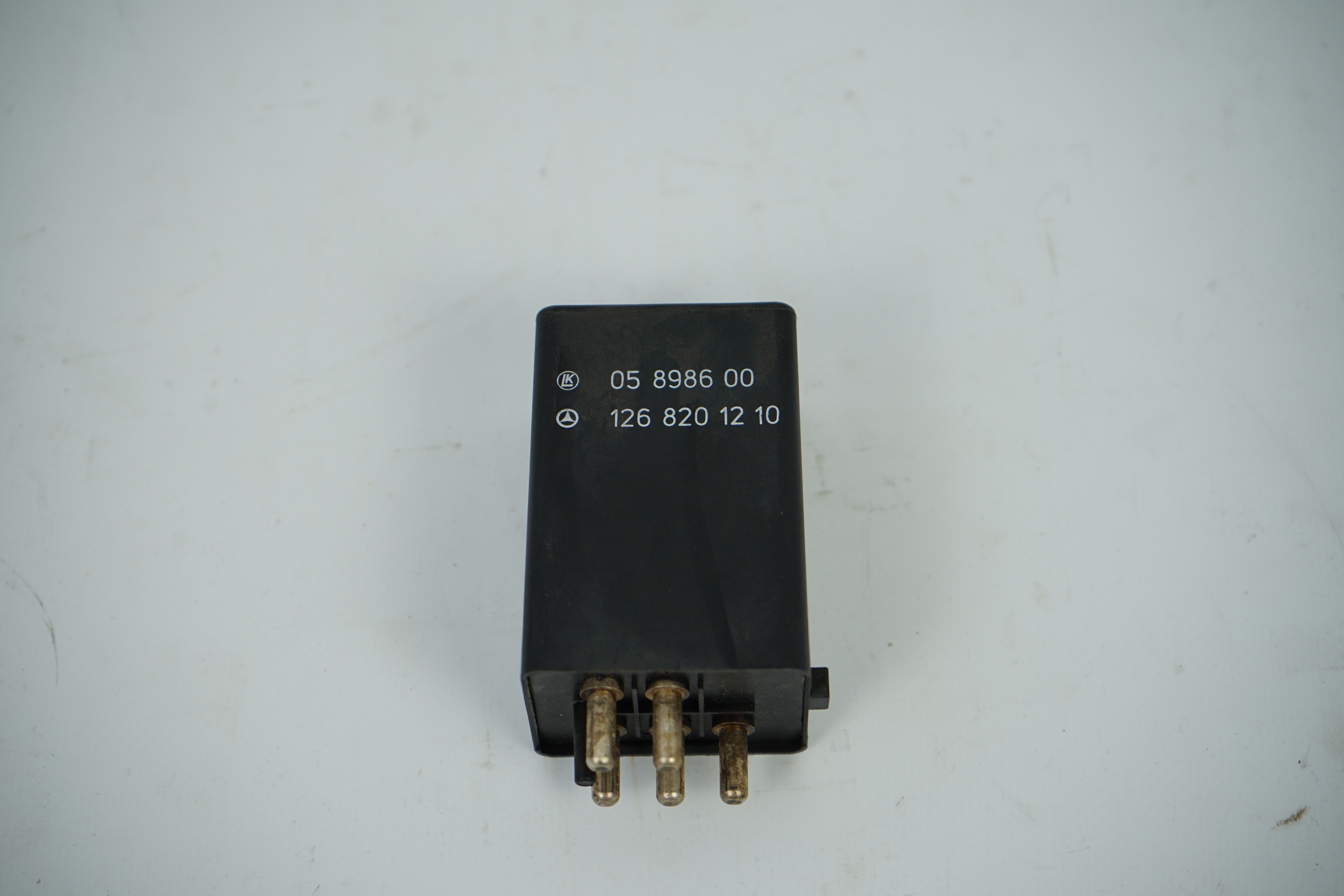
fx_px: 2613
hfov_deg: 28.8
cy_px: 448
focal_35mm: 70
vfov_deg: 19.5
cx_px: 672
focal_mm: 70
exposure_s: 1/200
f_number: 7.1
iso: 200
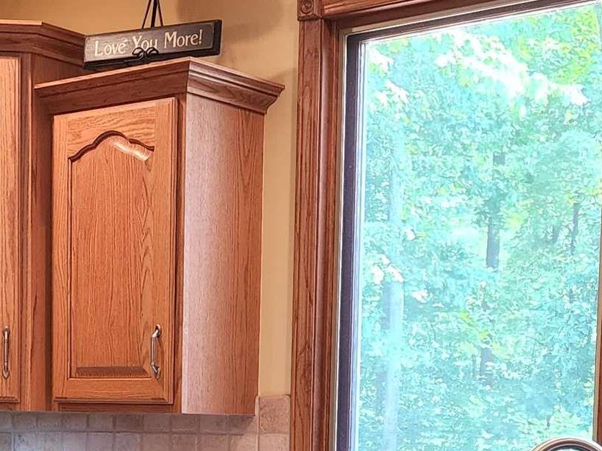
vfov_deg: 16.5
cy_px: 523
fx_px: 1495
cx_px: 201
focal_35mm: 86
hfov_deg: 22.7
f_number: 1.8
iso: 640
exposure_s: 1/120
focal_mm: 6.4
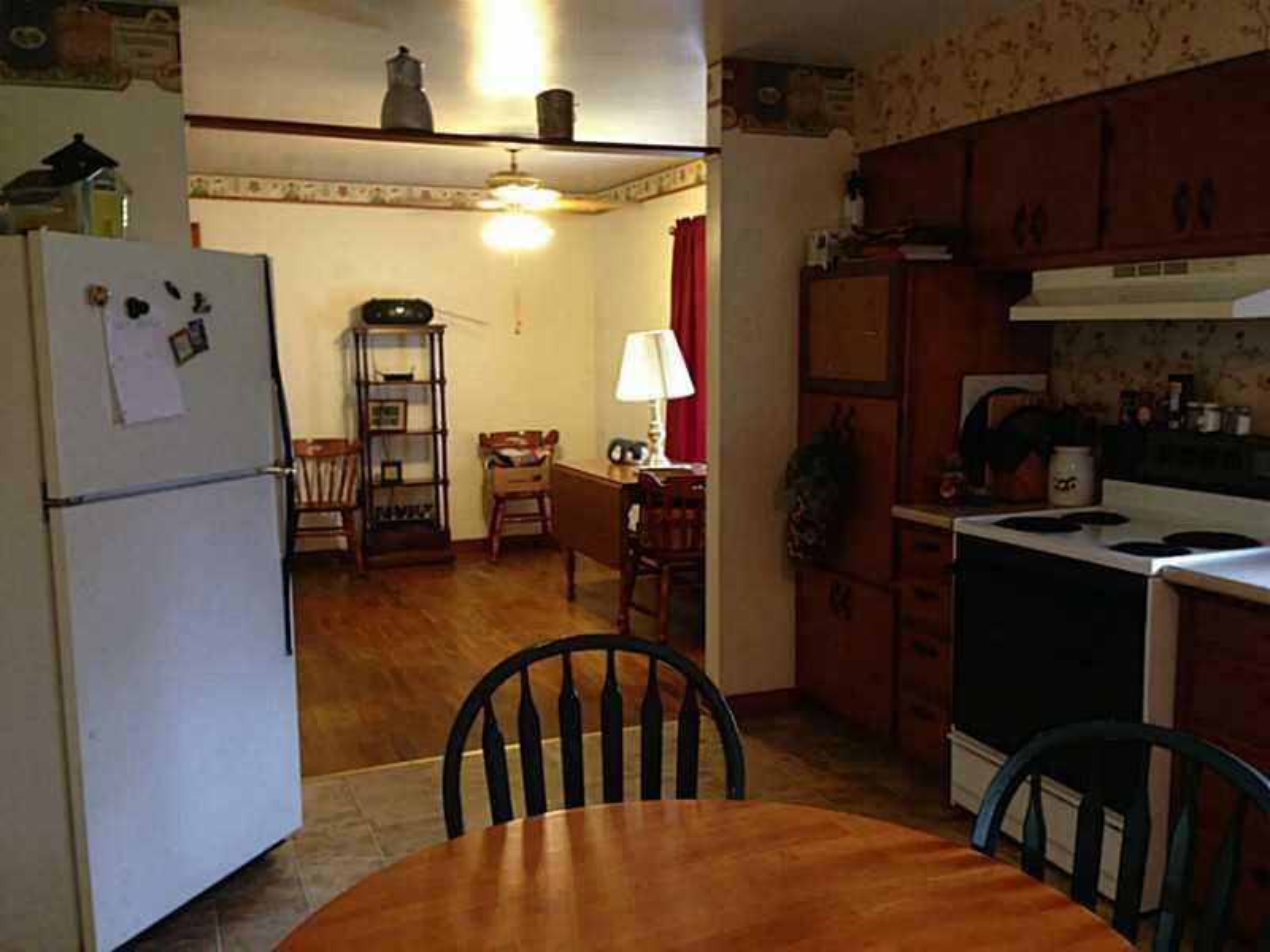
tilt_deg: -8.0
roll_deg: +0.4
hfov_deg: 55.4
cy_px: 476
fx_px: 1211
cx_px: 635
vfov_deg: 42.9
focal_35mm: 33
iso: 200
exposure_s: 1/20
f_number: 2.4
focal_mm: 4.12
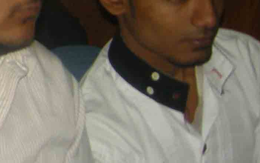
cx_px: -429
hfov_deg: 8.7
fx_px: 1496
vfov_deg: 6.1
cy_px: -90
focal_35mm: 211
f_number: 2.7
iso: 75
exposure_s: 1/60
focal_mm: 7.5
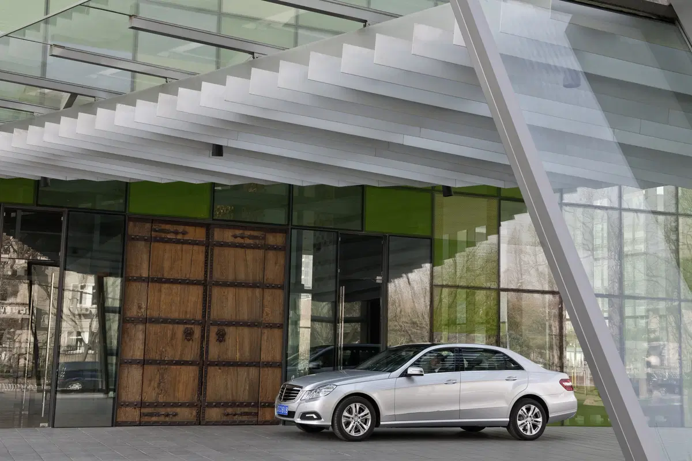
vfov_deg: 27.0
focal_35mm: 50
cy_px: 230
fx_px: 961
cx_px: 346
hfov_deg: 39.6
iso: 100
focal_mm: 50
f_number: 11
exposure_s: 1/15
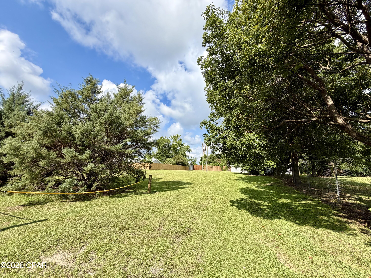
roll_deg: -4.5
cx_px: 186
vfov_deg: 85.7
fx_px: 150
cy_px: 139
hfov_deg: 102.1
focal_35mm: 14
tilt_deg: +10.3
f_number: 2.2
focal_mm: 2.22
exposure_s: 1/770
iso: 32
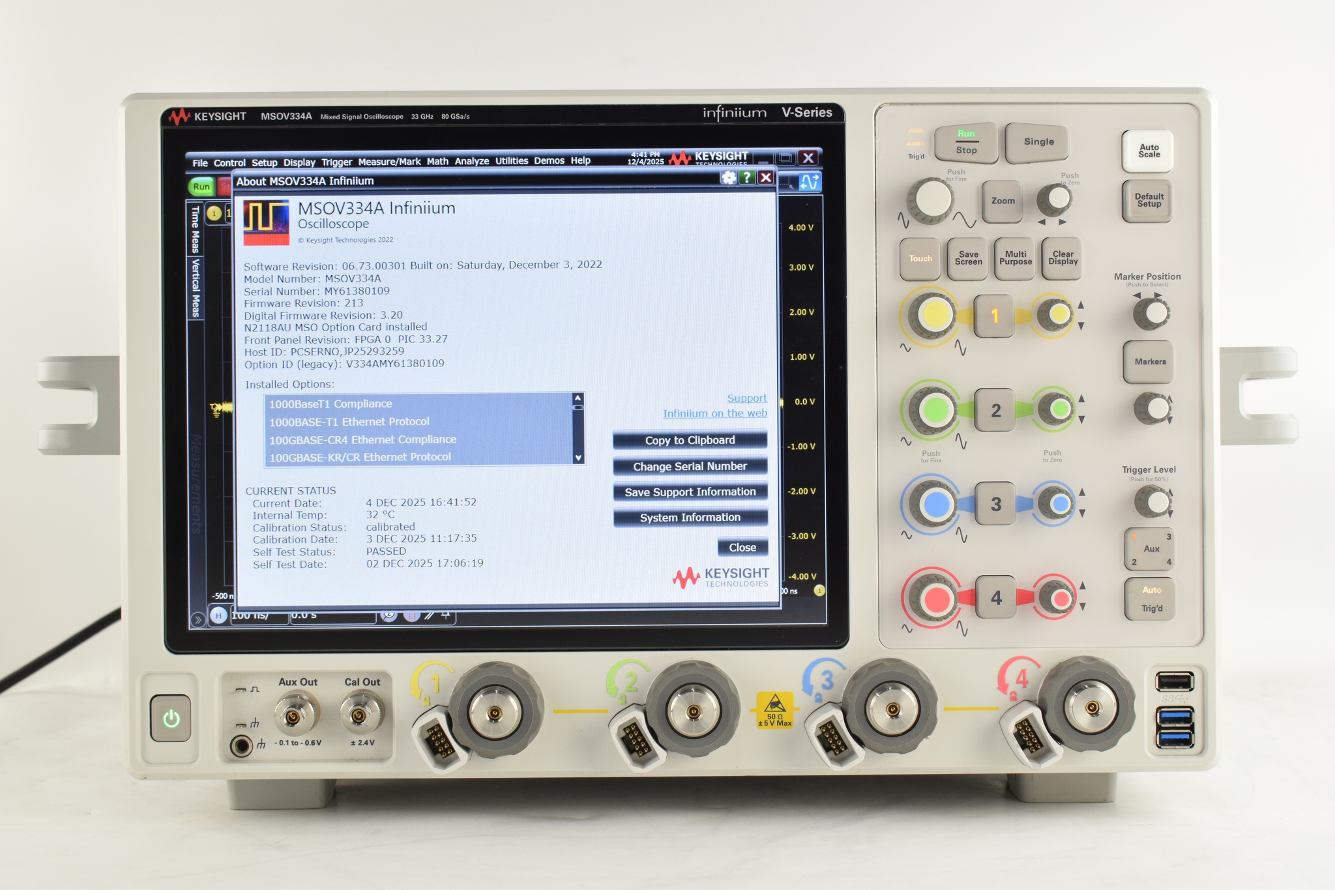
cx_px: 668
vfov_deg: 22.6
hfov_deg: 33.4
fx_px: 2225
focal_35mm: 60
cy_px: 445
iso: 400
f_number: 10
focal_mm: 40
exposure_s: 1/30
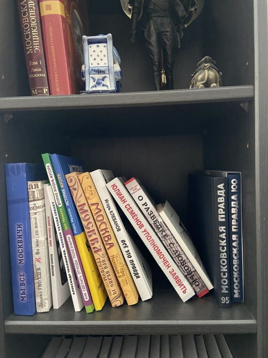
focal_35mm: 26
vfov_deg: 67.3
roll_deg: +2.1
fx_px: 268
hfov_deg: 53.1
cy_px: 179
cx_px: 134
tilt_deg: -0.6
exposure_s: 1/30
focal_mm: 4.25
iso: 640
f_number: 1.8
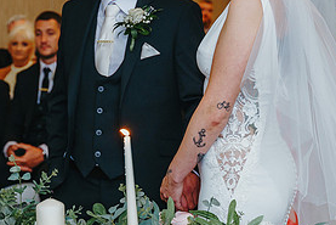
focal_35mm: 110
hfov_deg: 18.6
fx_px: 1027
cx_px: 188
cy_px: 51
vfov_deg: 12.4
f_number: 3.2
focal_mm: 49
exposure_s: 1/250
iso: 1600
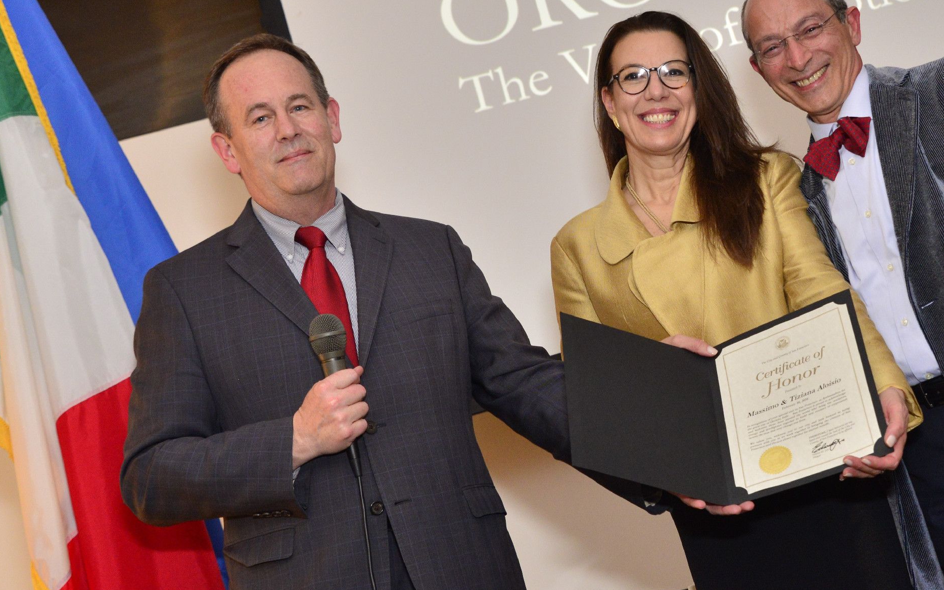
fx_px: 1441
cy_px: 275
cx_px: 632
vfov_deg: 23.1
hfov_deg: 35.9
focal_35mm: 56
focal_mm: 38
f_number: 4
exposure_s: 1/80
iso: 1600
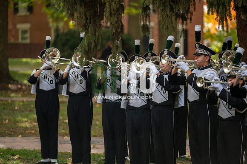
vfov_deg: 6.9
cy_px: 82
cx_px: 124
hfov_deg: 10.3
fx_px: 1371
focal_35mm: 200
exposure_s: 1/500
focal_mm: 200
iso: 160
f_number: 2.8
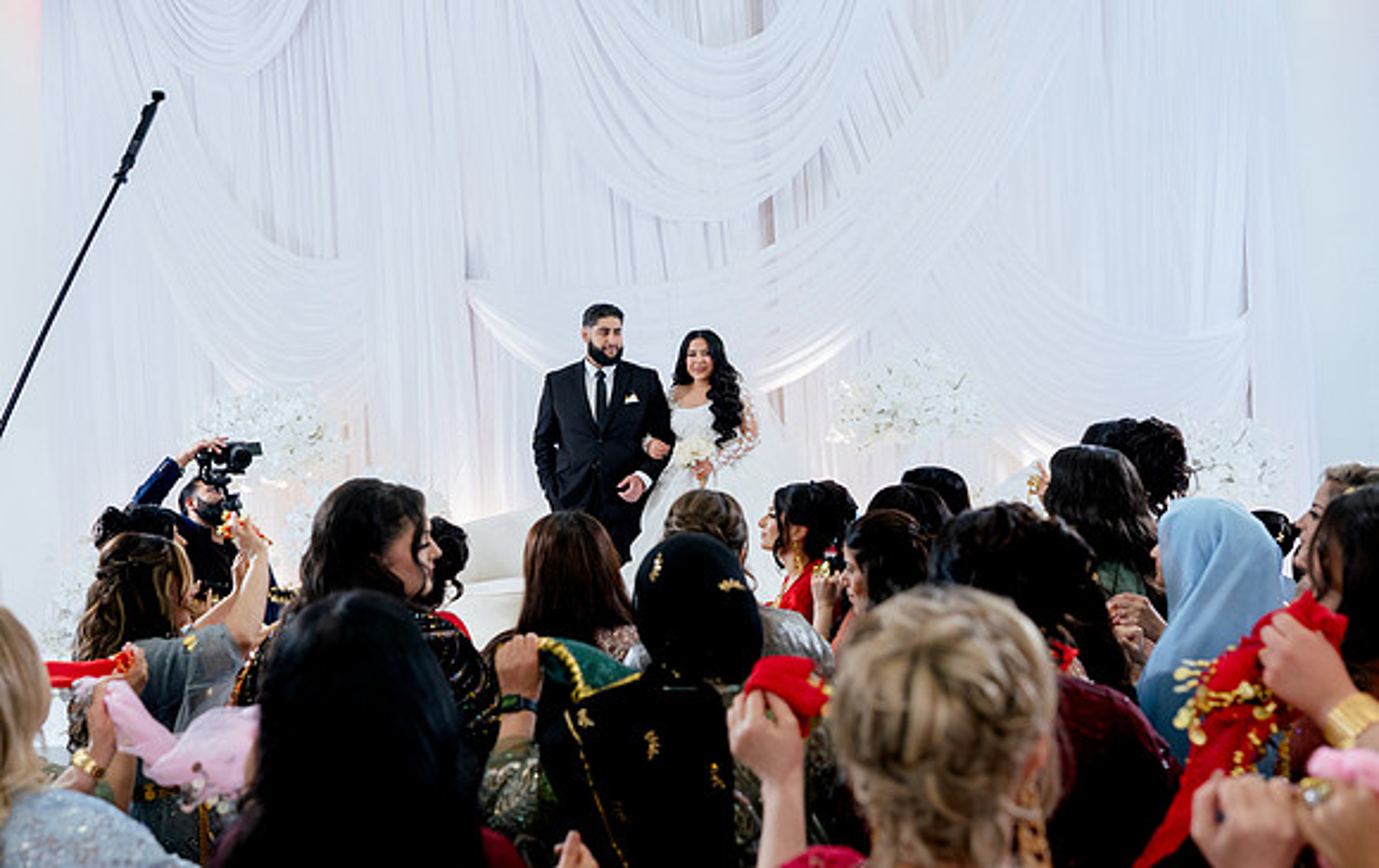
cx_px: 620
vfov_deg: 39.9
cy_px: 496
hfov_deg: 60.0
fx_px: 1192
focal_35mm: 32
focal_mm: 28
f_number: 2.8
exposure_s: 1/160
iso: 800
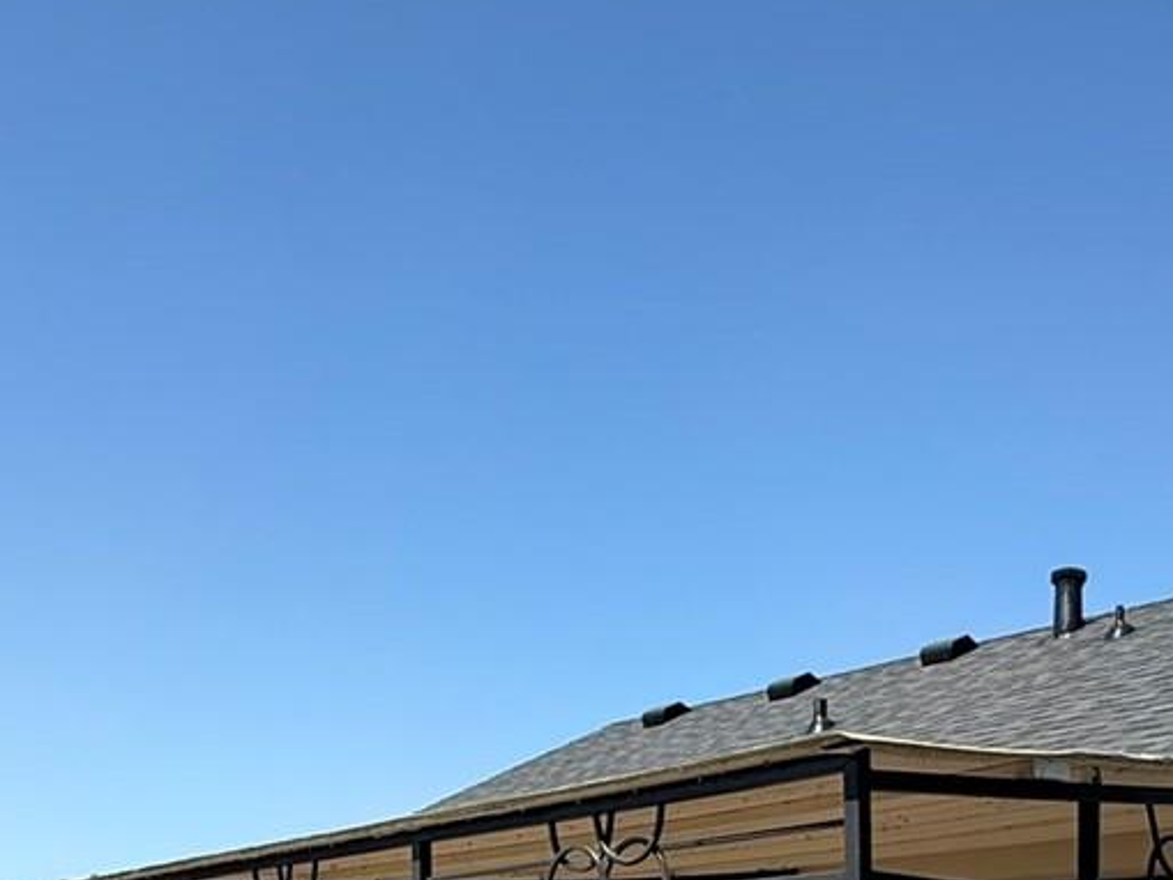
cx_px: 754
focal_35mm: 44
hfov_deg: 42.5
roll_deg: -0.7
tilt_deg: -2.0
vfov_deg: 28.0
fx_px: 1491
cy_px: 1099
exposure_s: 1/914
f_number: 2.2
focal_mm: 2.22
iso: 50
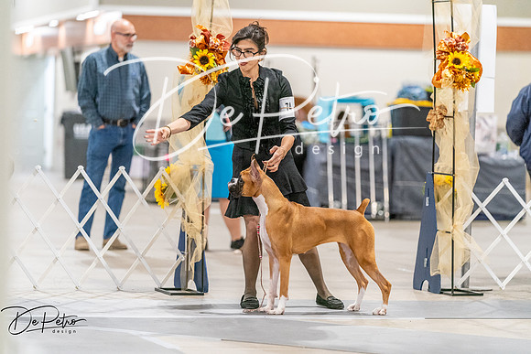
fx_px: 2567
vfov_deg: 7.9
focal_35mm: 174
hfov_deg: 11.8
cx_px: 266
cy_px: 177
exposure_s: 1/250
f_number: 3.2
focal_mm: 174
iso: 6400
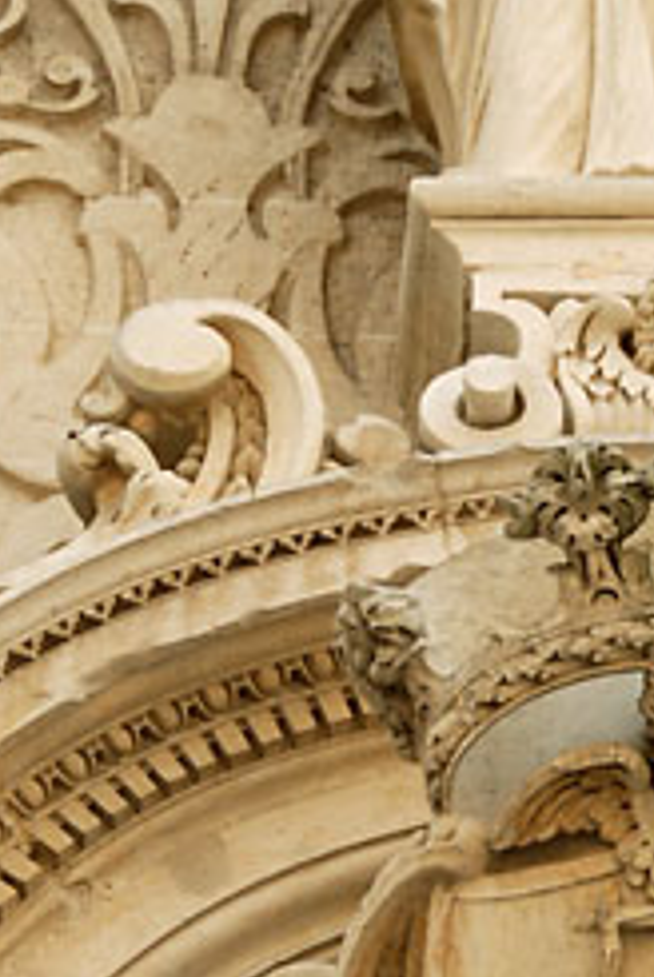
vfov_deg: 7.2
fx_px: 7751
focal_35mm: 285
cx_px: 652
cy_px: 782
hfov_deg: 4.8
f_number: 5
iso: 200
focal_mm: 75
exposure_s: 1/500
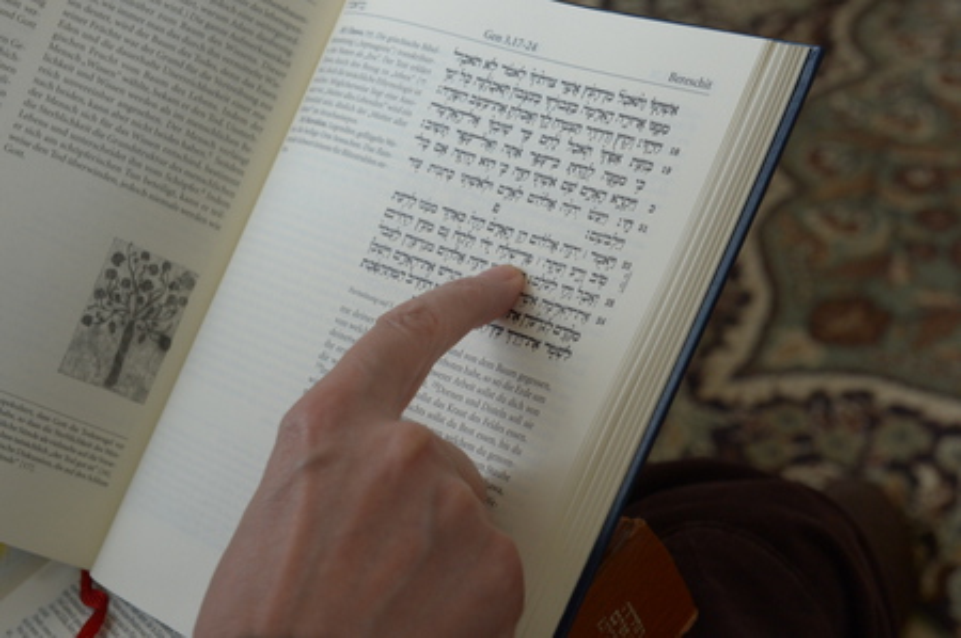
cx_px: 480
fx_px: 1867
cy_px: 319
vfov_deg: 19.4
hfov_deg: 28.9
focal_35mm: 70
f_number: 9
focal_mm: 70
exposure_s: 1/125
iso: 3200
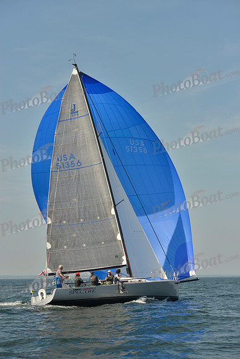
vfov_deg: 28.8
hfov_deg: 19.5
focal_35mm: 70
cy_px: 180
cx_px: 120
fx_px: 700
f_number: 7.1
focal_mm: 70
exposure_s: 1/1250
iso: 200
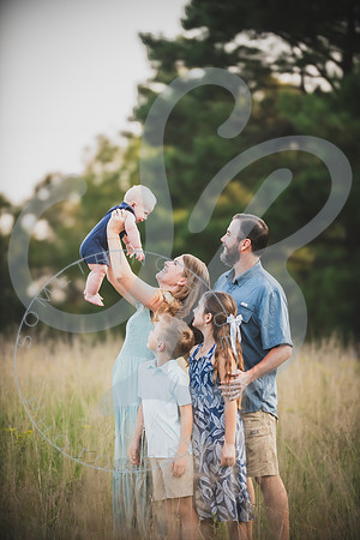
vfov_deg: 13.2
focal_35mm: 155
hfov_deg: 8.9
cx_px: 180
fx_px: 2325
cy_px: 270
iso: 500
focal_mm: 155
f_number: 2.8
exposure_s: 1/320
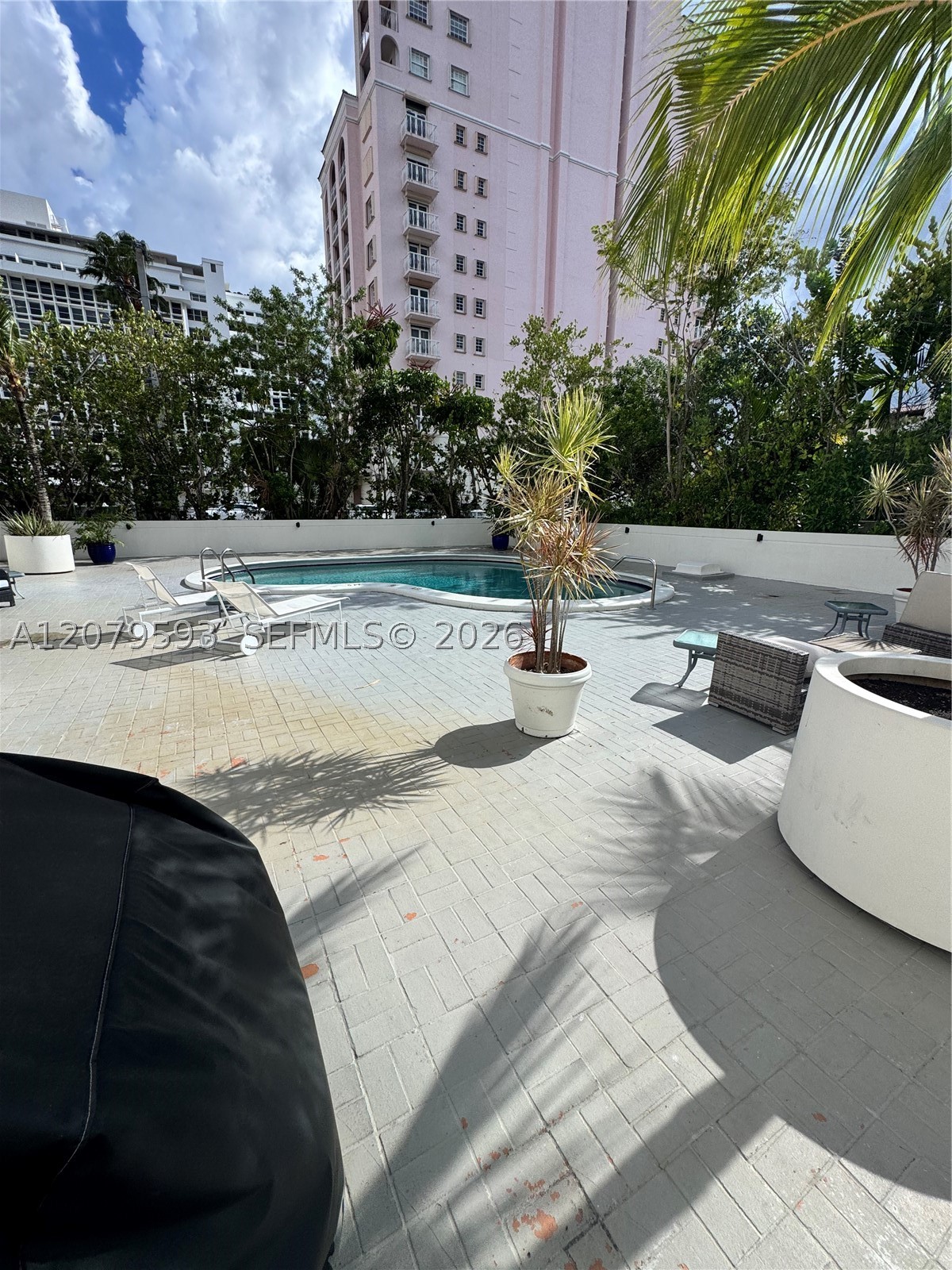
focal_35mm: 14
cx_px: 476
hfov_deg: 85.7
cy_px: 635
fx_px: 513
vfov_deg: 102.1
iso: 50
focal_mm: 2.22
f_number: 2.2
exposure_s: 1/2083
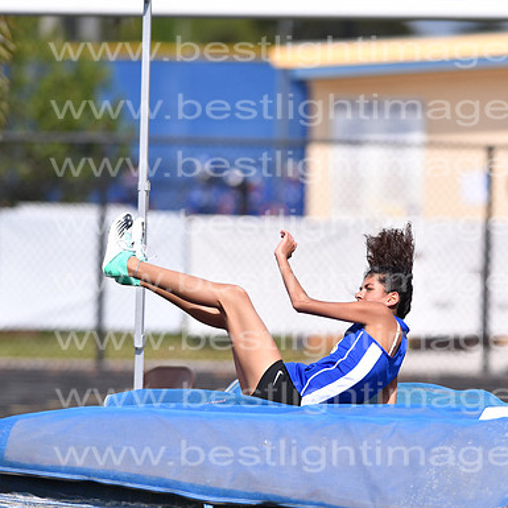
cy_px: 254
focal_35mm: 577
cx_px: 354
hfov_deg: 3.0
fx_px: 9580
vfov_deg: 3.0
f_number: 4.5
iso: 200
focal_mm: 300
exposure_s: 1/3200
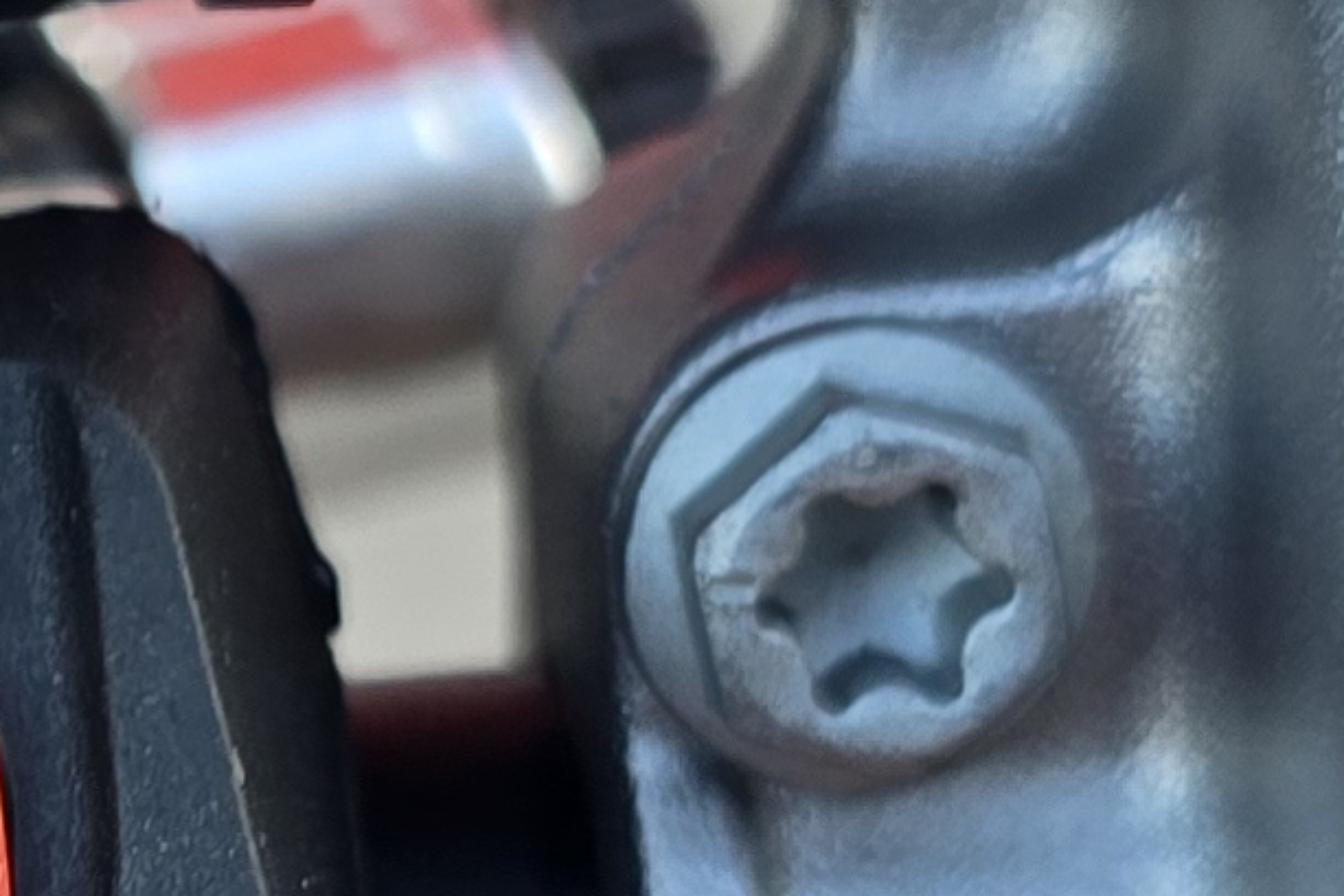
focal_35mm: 156
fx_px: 5825
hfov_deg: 12.8
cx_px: -381
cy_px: 944
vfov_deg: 8.7
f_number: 1.7
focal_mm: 6.3
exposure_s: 1/180
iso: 50
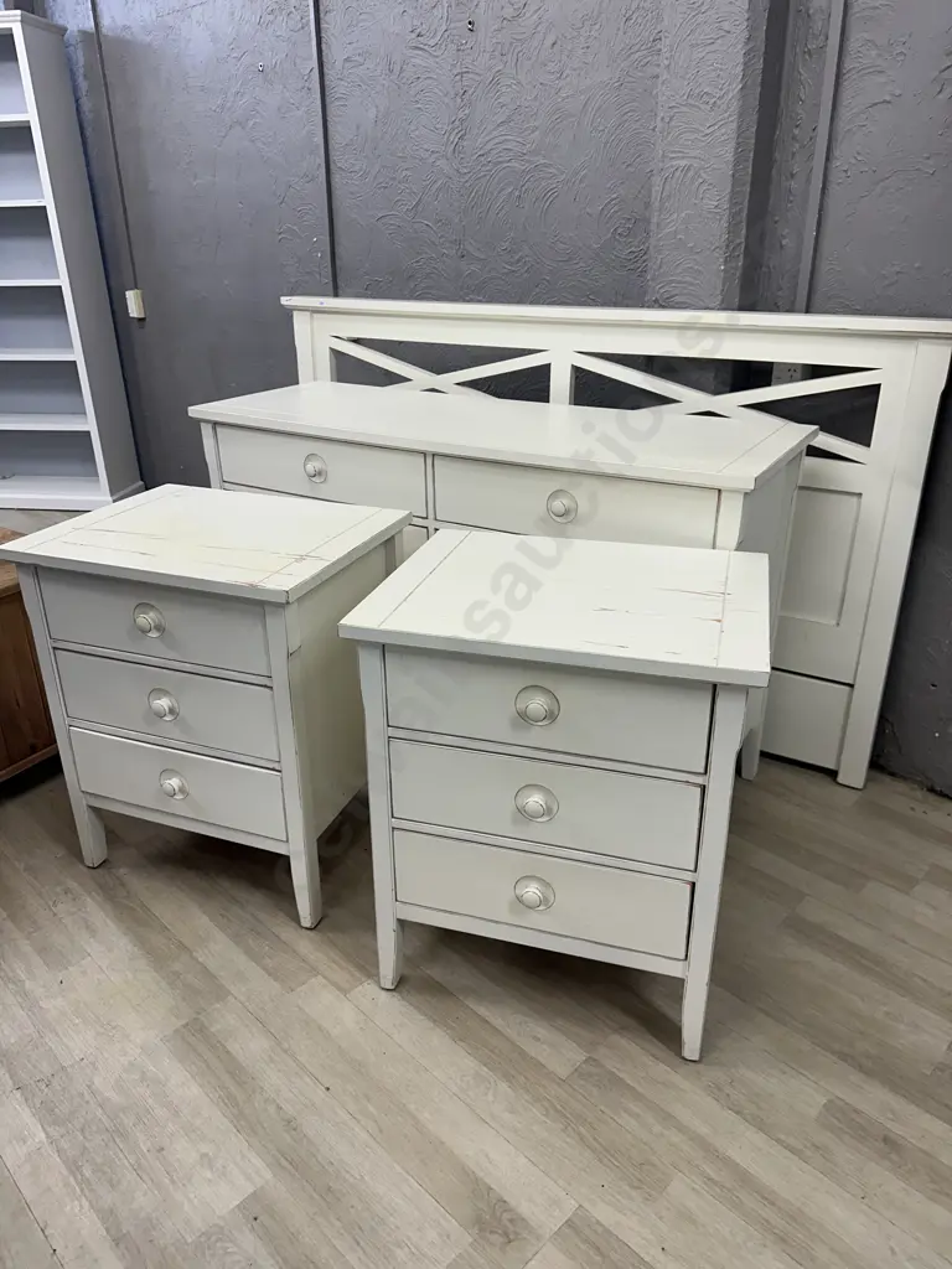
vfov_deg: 71.6
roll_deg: +0.3
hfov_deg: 56.8
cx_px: 476
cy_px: 634
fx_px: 880
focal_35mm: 24
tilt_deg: -23.8
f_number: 1.78
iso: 100
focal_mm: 6.86
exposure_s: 1/100
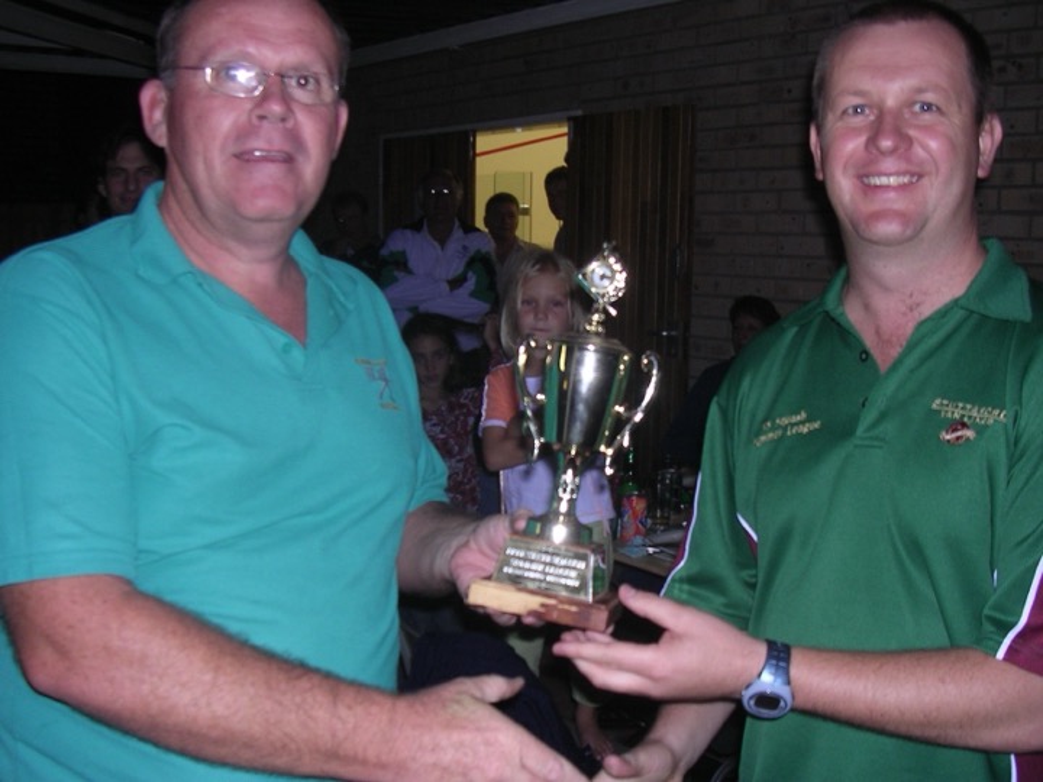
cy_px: 391
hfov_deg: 49.0
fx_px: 1145
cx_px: 522
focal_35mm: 38
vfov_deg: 37.7
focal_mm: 5.8
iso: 100
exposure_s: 1/60.1
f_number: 2.8
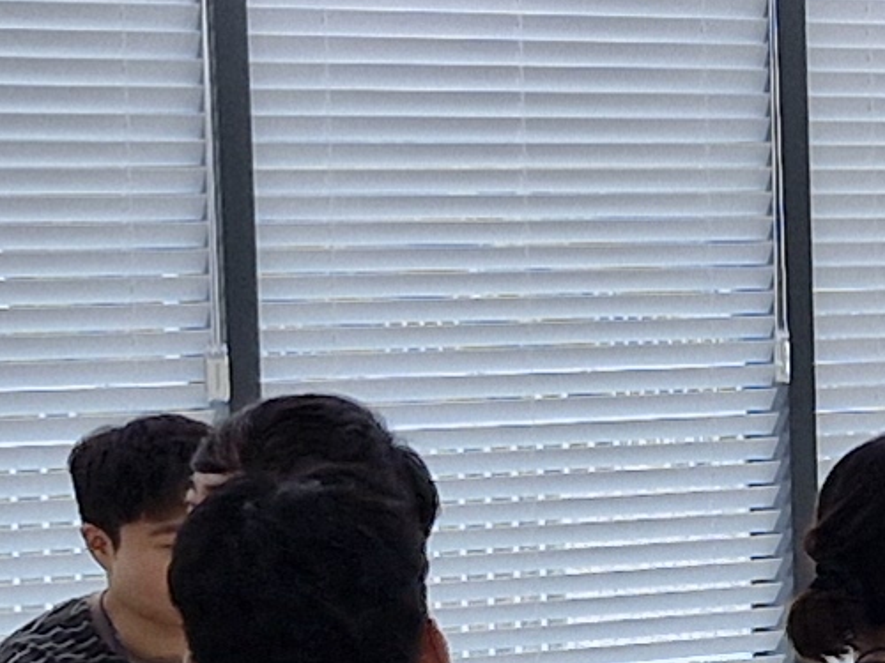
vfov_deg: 8.0
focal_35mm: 184
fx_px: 4704
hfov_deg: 9.9
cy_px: 644
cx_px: 1855
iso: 50
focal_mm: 5.54
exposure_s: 1/120
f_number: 1.8
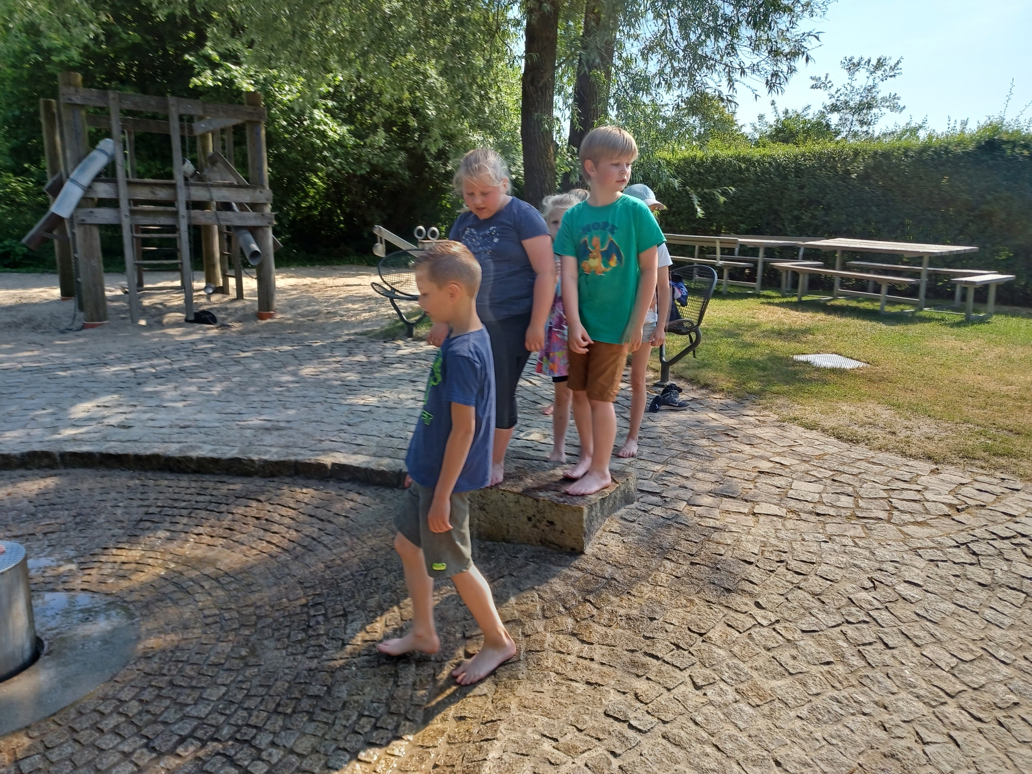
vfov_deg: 54.9
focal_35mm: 25
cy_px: 387
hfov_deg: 69.4
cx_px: 516
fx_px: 745
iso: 32
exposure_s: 1/183
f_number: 1.8
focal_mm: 4.6
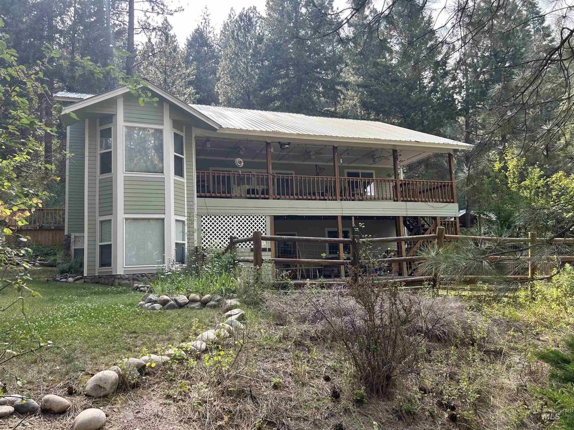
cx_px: 287
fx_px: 431
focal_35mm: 26
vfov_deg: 53.1
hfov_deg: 67.3
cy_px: 215
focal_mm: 5.7
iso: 50
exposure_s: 1/552
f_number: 1.5
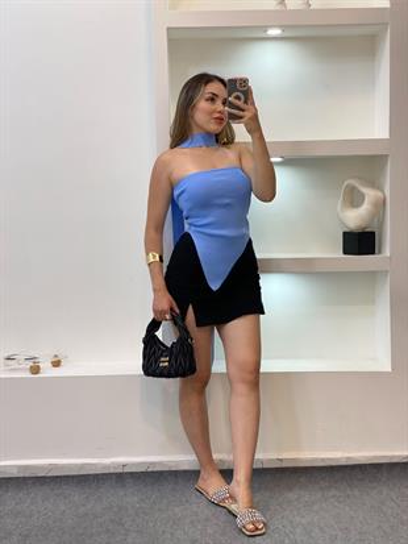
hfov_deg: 28.0
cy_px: 272
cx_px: 204
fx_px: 817
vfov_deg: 36.8
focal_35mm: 52
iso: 80
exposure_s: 1/100
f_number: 2
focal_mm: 6
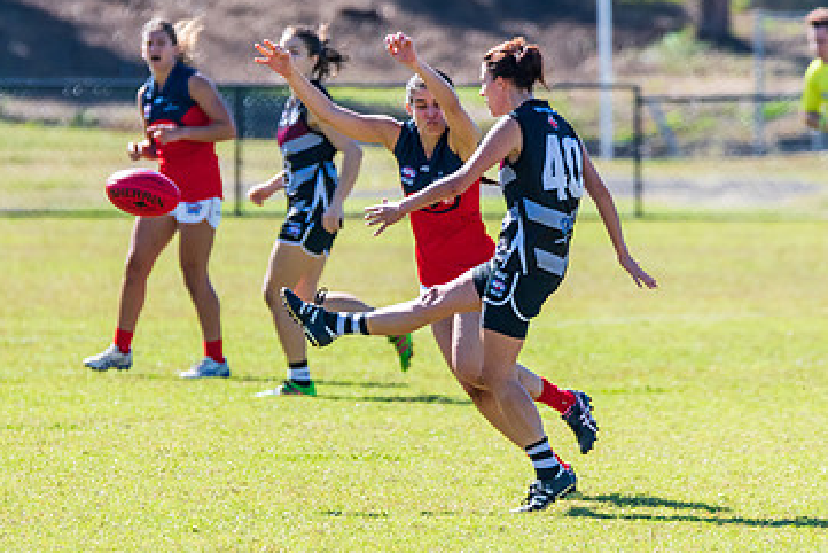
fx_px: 18245
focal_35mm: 793
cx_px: 305
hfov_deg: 2.6
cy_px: 302
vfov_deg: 1.7
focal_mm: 460
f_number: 6.3
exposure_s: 1/2000
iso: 800
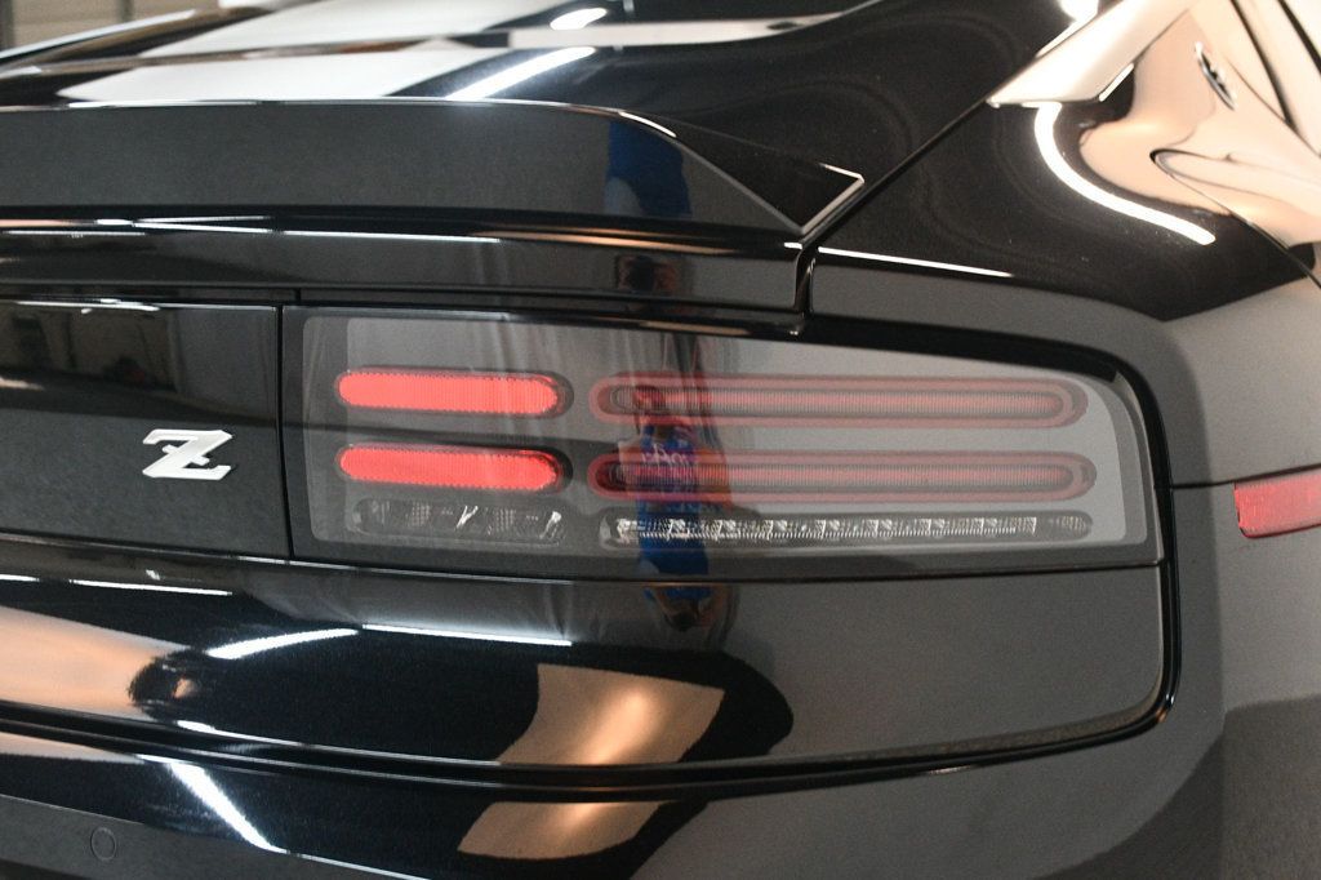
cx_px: 660
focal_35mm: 45
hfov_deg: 43.6
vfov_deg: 29.8
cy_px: 440
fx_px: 1651
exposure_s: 1/80
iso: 3200
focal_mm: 30
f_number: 4
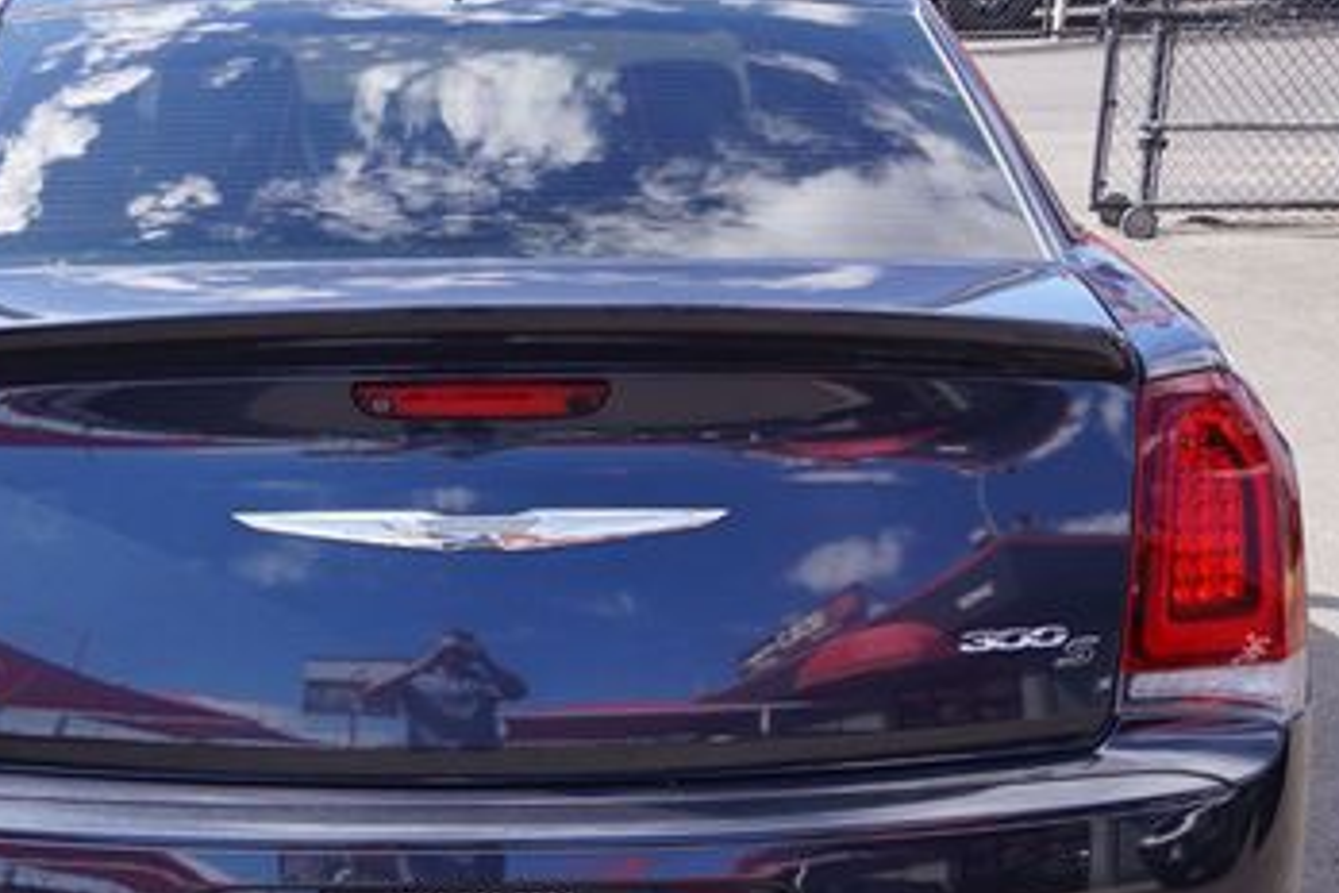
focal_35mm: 58
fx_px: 2154
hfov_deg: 34.2
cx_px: 442
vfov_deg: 23.3
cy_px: 616
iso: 100
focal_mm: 21
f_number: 8
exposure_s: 1/80
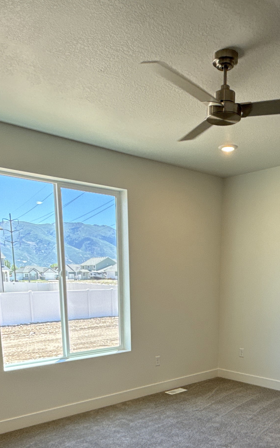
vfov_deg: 53.9
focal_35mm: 33
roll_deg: +0.0
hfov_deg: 38.1
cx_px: 177
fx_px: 403
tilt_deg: -11.9
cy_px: 363
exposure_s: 1/141
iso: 64
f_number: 2.2
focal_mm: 2.22
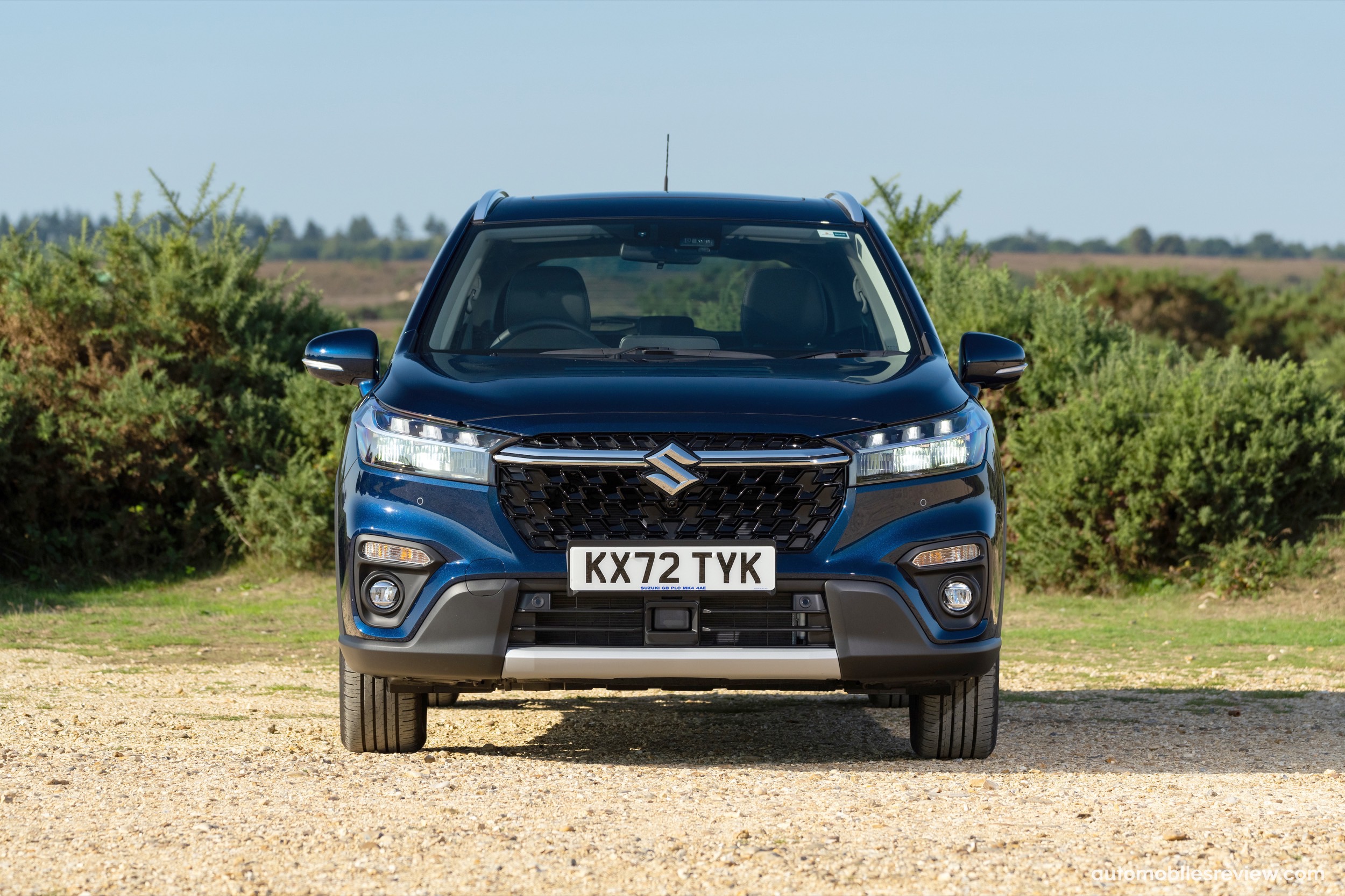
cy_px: 448
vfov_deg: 9.0
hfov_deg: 13.5
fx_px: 5679
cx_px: 672
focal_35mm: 152
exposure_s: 1/320
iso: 500
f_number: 7.1
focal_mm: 152
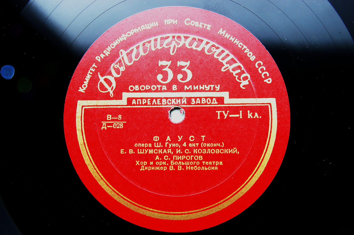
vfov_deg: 25.7
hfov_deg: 37.9
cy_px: 118
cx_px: 177
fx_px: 516
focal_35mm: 52
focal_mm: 35
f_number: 3.3
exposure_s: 1/40
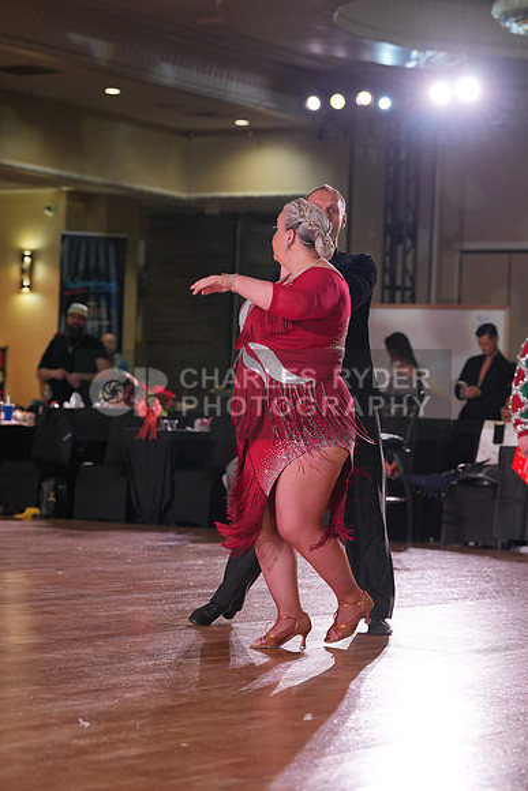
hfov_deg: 13.4
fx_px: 2242
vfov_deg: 20.0
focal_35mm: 102
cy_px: 396
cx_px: 264
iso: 1000
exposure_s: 1/400
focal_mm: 102
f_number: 4
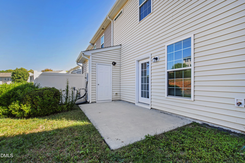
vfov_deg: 77.3
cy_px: 82
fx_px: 102
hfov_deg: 100.4
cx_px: 122
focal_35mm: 15
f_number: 8
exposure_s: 1/50
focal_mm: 10
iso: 100
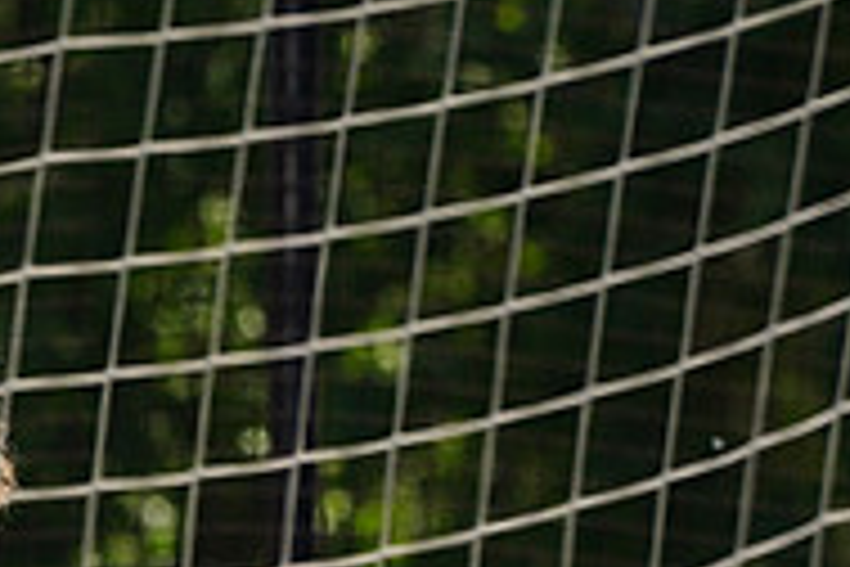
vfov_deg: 1.5
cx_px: -427
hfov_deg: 2.3
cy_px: 760
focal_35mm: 912
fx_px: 21532
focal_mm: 297
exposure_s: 1/250
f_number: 13
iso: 200
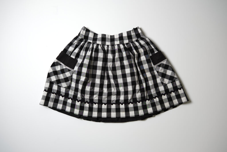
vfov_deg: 36.9
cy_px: 76
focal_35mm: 36
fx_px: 227
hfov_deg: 53.1
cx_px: 114
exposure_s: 1/125
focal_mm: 24.2
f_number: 4
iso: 80
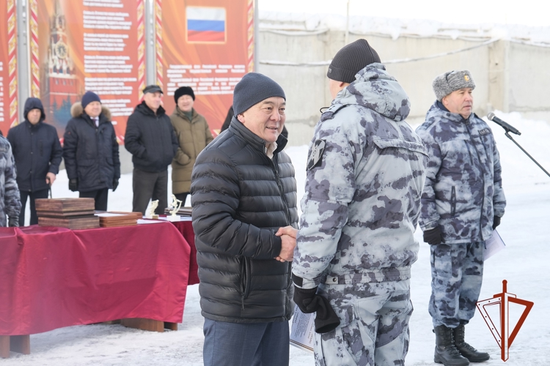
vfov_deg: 18.7
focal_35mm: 73
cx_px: 275
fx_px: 1115
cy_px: 183
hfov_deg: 27.7
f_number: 4.5
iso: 320
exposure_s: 1/110
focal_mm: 48.5
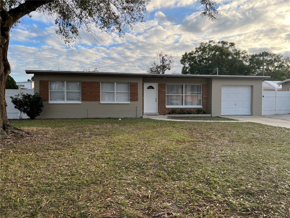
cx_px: 145
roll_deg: +0.0
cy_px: 109
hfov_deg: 67.3
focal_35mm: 26
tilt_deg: -2.2
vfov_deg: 53.1
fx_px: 218
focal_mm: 5.7
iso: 50
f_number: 1.5
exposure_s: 1/1597
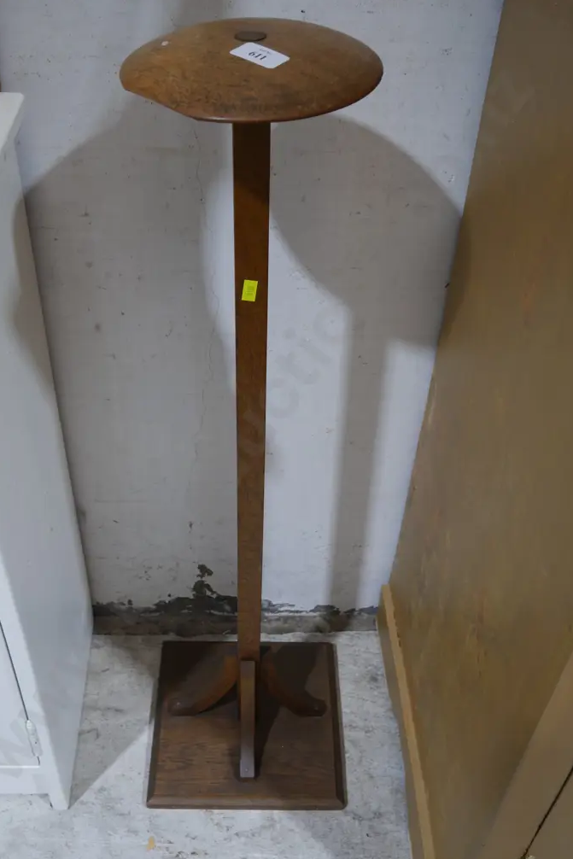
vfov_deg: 53.1
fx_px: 859
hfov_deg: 36.8
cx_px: 257
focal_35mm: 36
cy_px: 427
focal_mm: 17
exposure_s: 1/60
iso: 400
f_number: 4
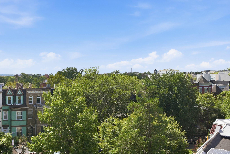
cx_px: 115
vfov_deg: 27.0
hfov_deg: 39.6
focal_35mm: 50
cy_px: 77
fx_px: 320
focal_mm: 50
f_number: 9
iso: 800
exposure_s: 1/2000
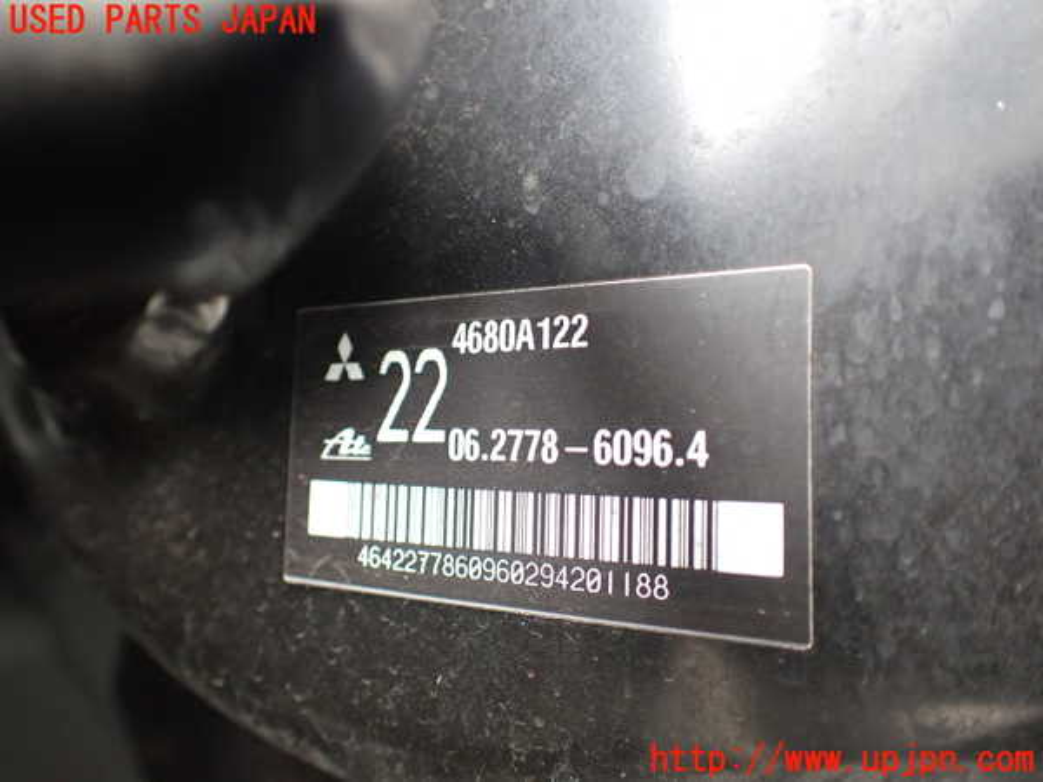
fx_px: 904
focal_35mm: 30
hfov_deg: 60.0
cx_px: 522
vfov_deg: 46.8
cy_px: 391
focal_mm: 5.4
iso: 400
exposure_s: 1/125
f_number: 2.3
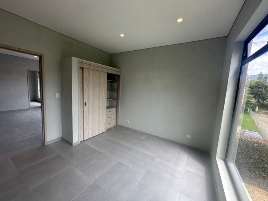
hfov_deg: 102.1
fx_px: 108
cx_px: 134
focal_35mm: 14
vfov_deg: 85.7
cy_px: 100
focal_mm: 2.22
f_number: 2.2
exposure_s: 1/183
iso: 40
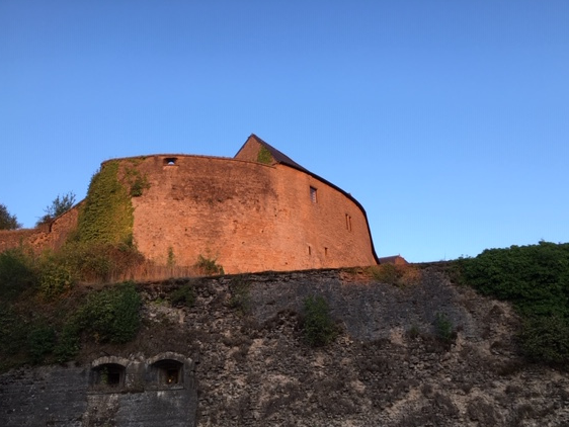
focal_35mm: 33
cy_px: 237
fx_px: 543
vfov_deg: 42.9
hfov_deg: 55.3
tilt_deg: +21.4
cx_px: 294
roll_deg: +2.5
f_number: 2.2
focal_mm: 4.15
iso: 25
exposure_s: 1/100
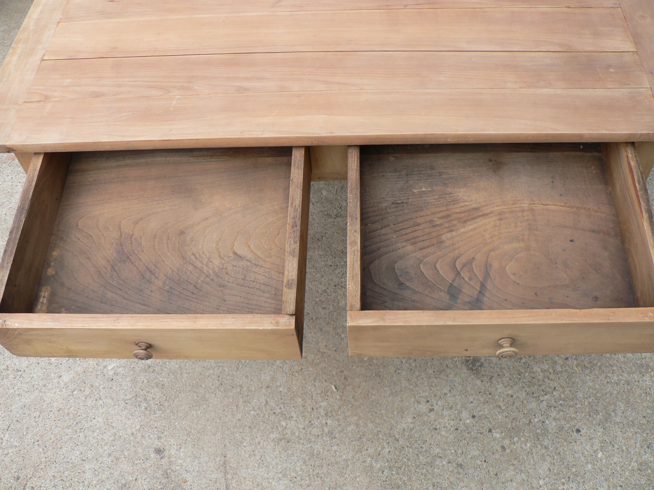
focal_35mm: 36
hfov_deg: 51.4
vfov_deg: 39.7
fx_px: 680
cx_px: 327
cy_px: 245
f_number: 2.8
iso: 80
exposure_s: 1/160
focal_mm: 6
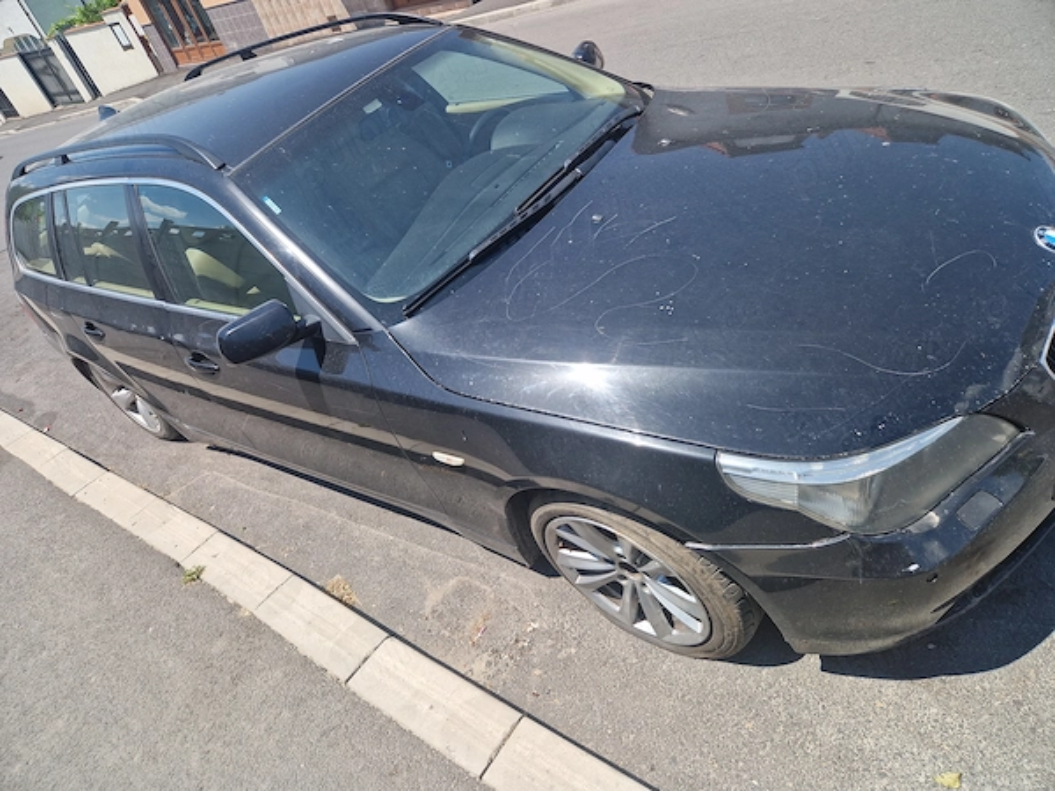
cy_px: 396
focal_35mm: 23
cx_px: 528
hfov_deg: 73.9
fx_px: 701
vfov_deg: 58.9
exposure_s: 1/986
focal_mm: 5.4
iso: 50
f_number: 1.8
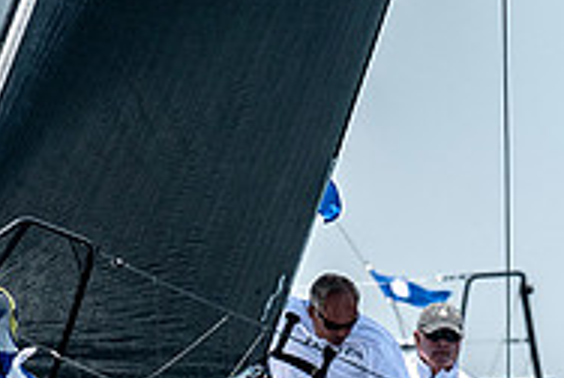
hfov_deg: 1.2
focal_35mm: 1654
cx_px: 45
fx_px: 25953
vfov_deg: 0.8
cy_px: 435
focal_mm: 300
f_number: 5.6
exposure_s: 1/2500
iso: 320
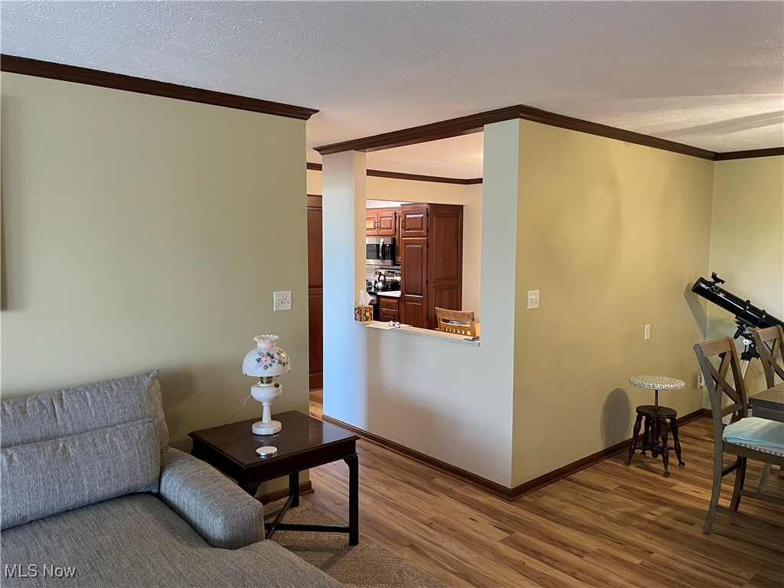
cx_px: 392
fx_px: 589
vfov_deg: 53.1
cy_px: 294
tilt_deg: -4.4
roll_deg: +0.0
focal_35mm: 26
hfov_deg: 67.3
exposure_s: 1/60
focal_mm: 4.2
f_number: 1.6
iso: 320
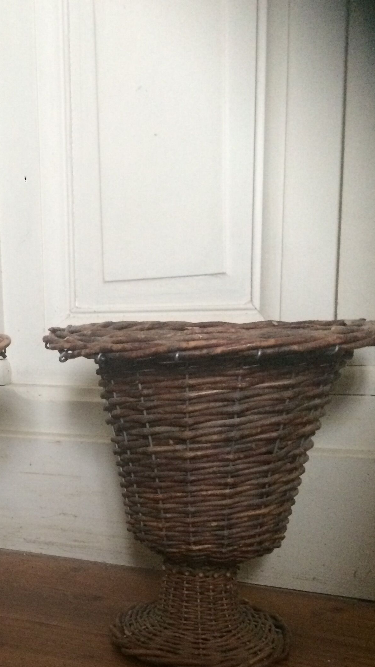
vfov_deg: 41.1
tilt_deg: -9.4
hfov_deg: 23.4
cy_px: 482
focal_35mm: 49
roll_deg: +2.4
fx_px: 866
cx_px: 1
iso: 400
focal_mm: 4.15
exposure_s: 1/17
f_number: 2.2
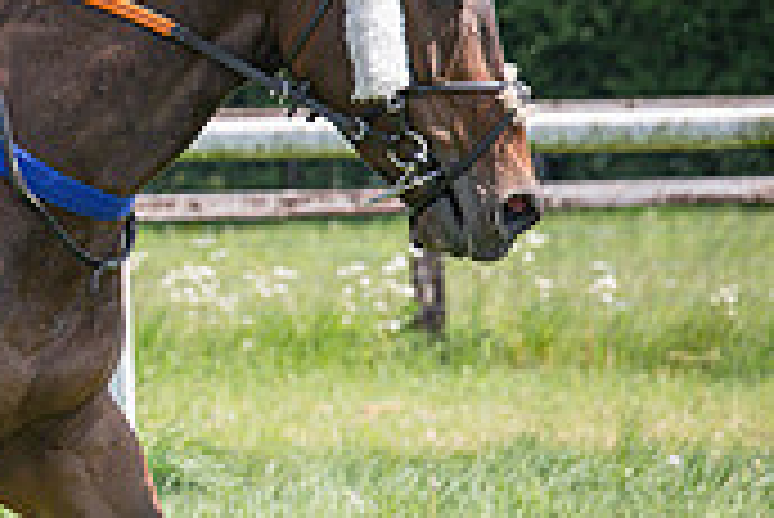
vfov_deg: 3.2
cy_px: 99
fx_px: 9274
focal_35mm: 431
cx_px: -602
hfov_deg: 4.7
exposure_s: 1/1600
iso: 400
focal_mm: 110
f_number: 5
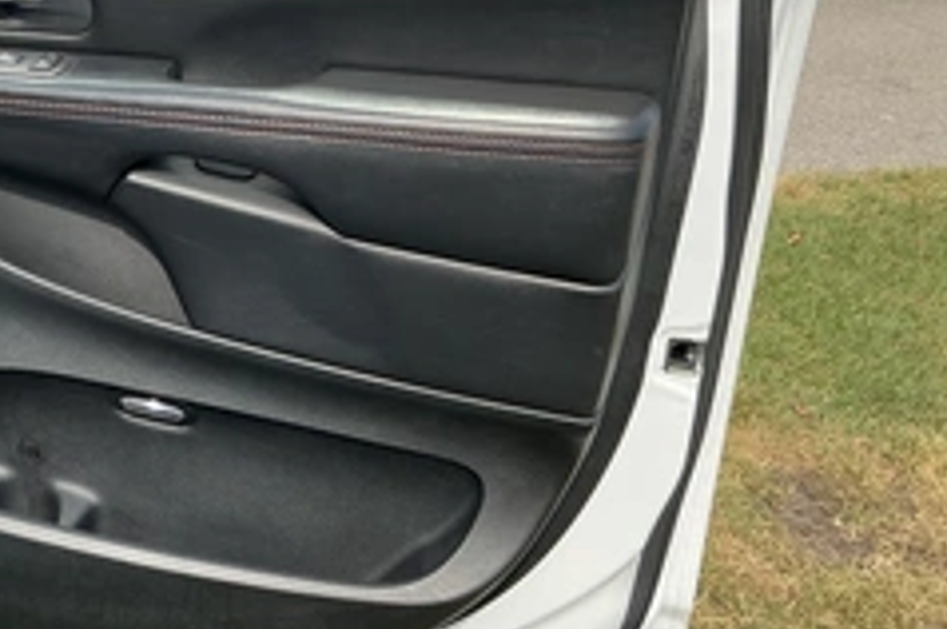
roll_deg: -1.8
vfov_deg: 27.4
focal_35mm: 49
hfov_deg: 39.1
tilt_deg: -22.5
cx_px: 215
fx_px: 1287
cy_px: 287
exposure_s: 1/406
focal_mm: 3
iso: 25
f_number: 1.8
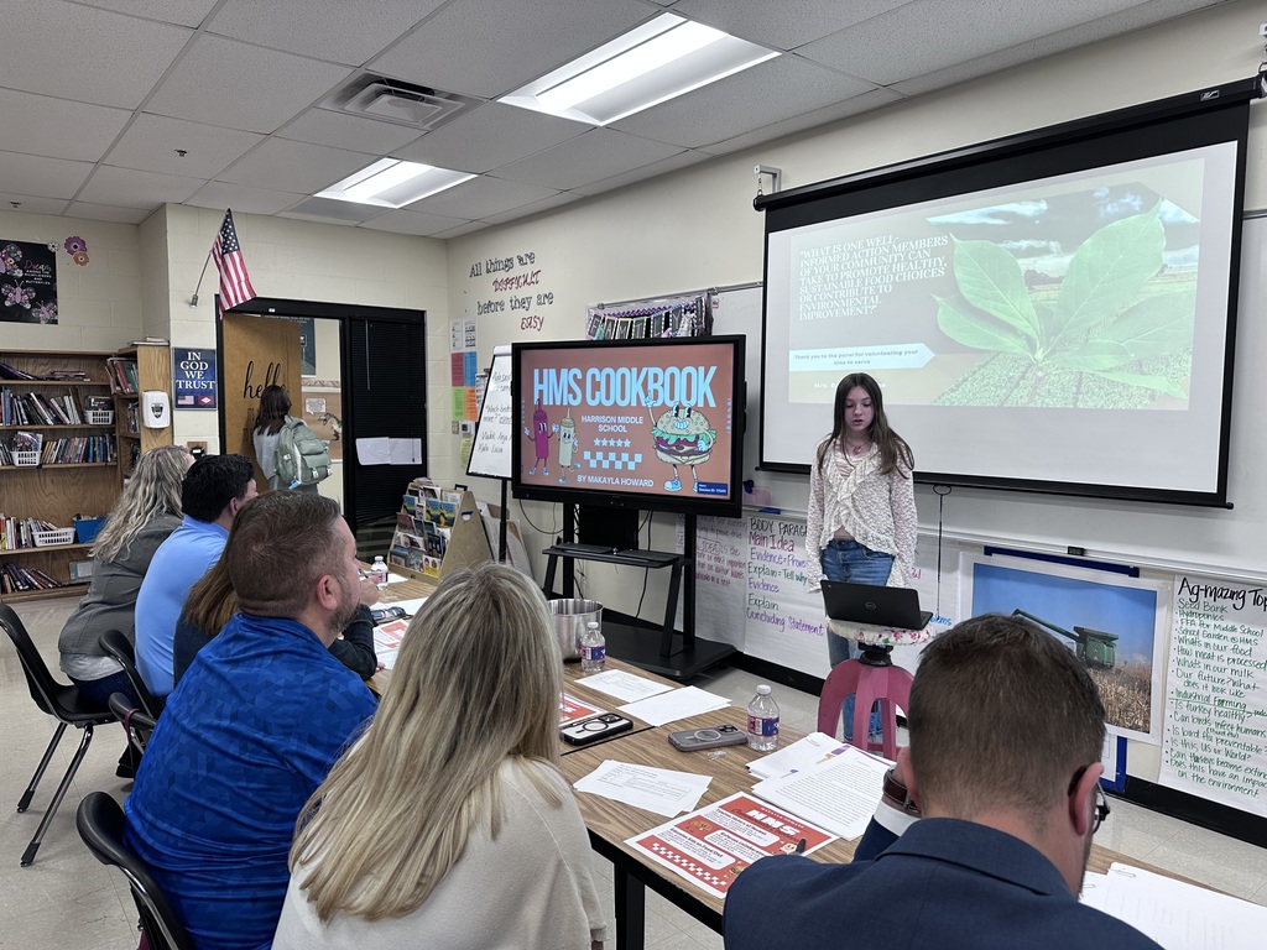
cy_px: 475
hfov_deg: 71.6
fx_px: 878
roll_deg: -0.6
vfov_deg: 56.8
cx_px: 634
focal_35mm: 24
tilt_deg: -4.3
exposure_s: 1/90
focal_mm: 6.86
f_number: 1.78
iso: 100
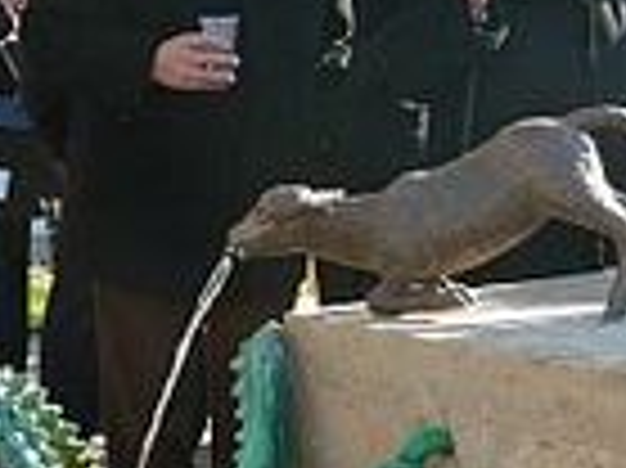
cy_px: 220
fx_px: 1825
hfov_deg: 19.5
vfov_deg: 14.6
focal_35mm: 101
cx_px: 315
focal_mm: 7.4
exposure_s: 1/160
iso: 100
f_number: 4
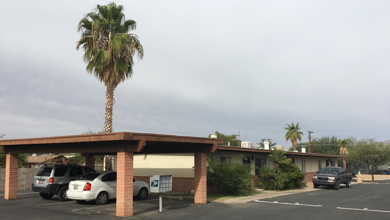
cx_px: 195
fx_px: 331
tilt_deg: +5.7
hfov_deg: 61.0
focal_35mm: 32
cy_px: 139
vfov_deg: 36.4
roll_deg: -0.2
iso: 25
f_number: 2.2
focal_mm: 4.15
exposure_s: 1/1451
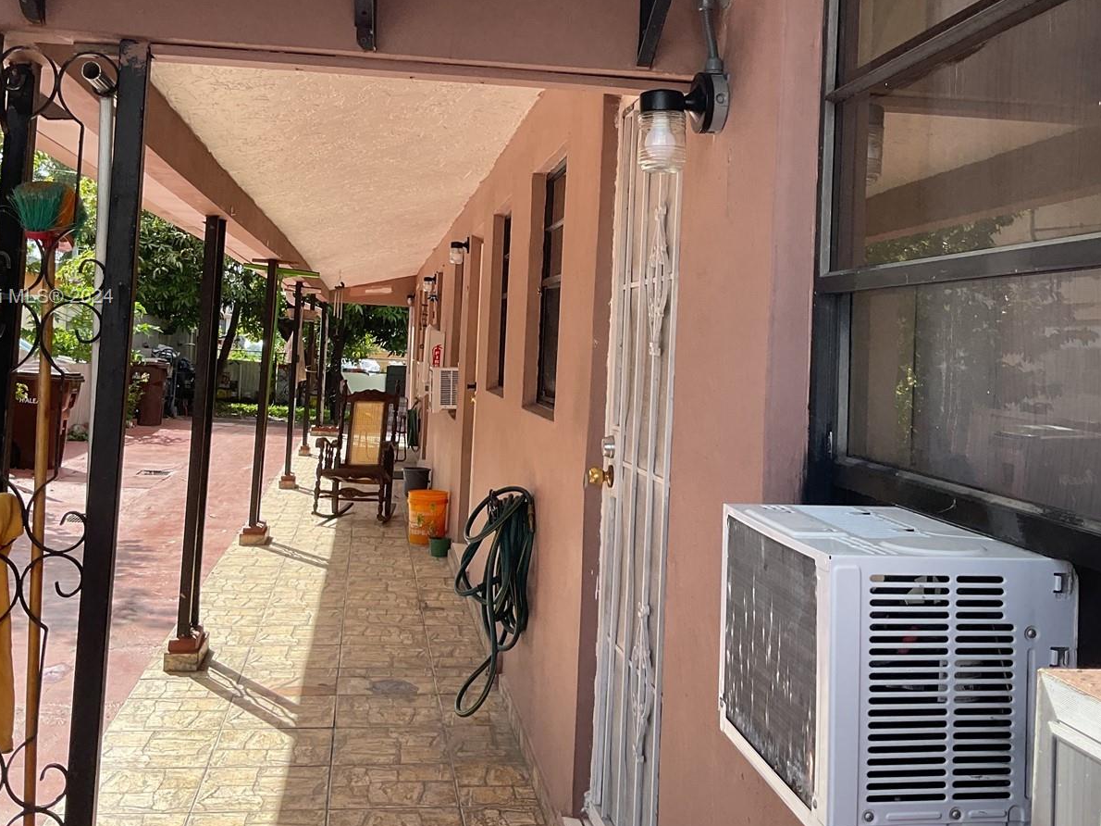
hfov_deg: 47.9
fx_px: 1240
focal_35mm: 39
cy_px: 298
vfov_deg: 36.5
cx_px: 558
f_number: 1.8
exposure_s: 1/524
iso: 16
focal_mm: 3
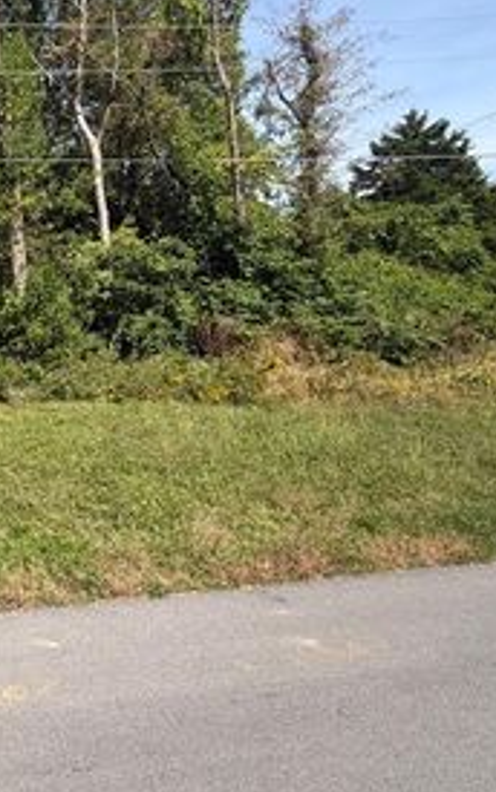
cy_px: 327
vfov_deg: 67.9
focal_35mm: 27
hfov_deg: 36.5
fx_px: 584
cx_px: -87
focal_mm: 2.22
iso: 32
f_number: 2.2
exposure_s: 1/770
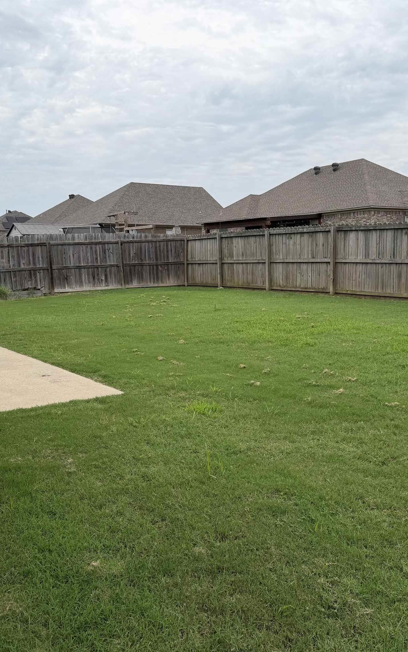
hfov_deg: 37.3
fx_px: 605
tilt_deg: -5.6
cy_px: 326
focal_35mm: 34
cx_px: 219
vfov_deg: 56.7
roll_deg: +0.5
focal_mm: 6.76
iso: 80
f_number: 1.78
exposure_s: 1/4975
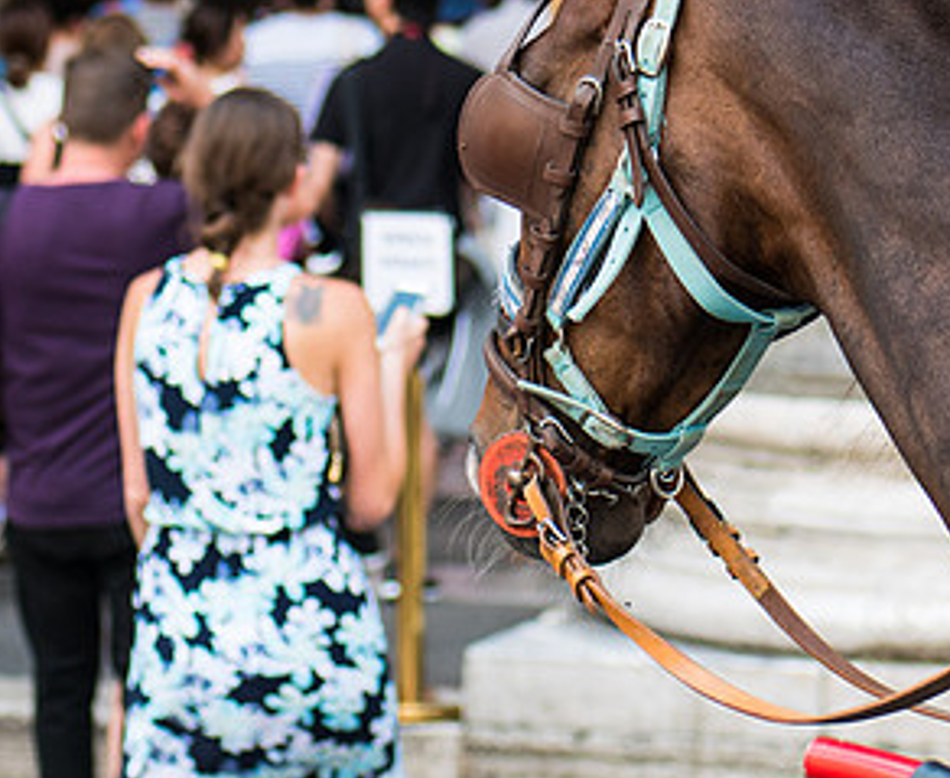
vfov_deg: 9.0
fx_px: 4937
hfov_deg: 11.0
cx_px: 380
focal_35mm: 174
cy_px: 409
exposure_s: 1/1000
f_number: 2
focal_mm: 43
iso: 200
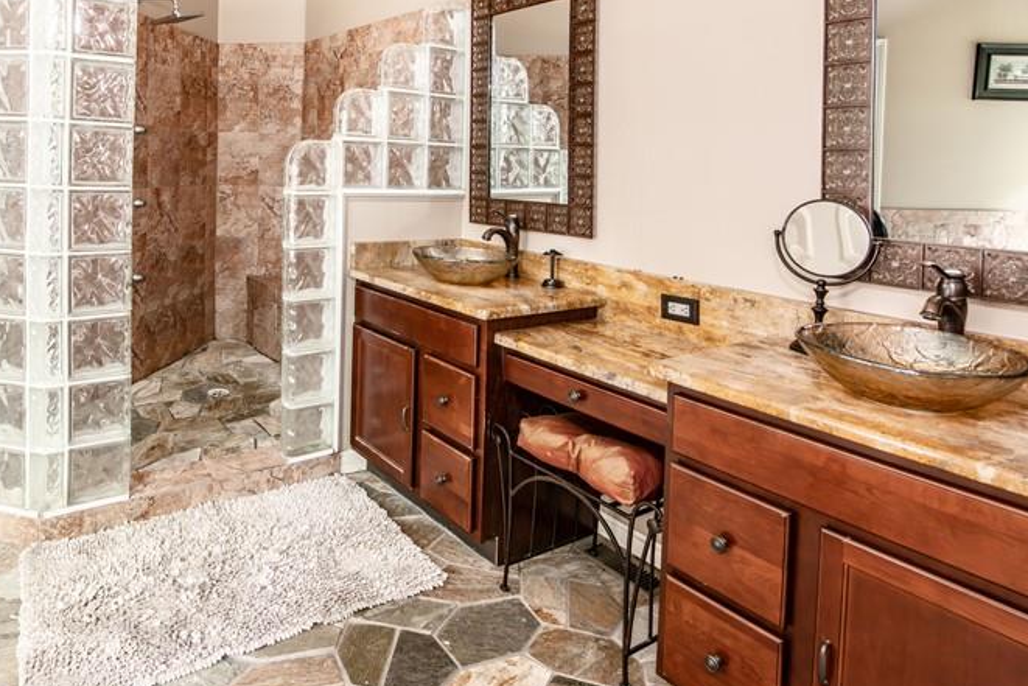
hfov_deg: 74.6
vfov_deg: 52.8
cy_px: 176
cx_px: 379
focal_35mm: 23
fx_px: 657
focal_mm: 14
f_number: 10
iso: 1000
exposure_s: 1/1.25
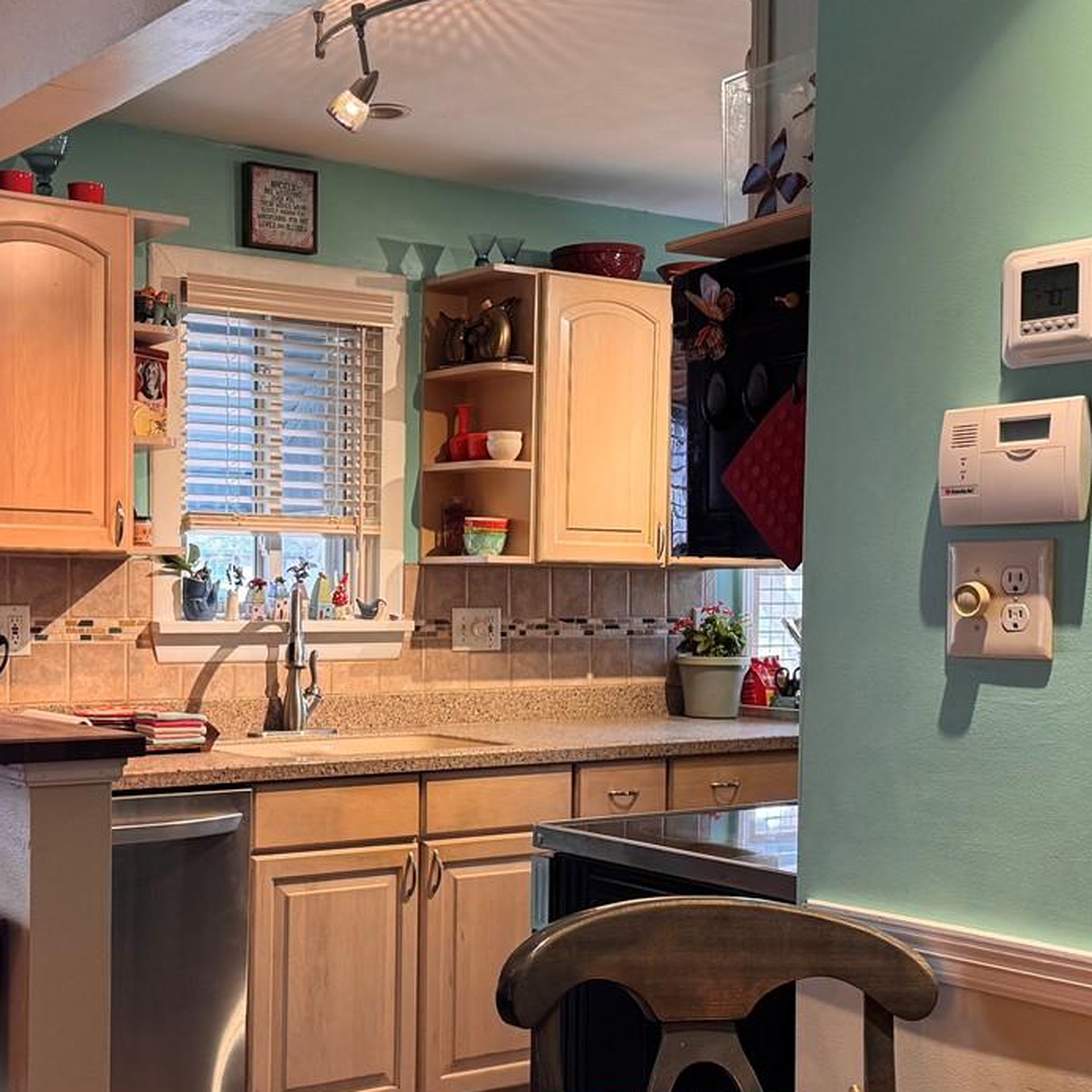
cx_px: 339
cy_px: 660
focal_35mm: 49
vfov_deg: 34.6
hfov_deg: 34.3
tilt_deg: -3.0
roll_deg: -0.7
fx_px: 1749
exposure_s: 1/60
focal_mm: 6.76
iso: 160
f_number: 1.78
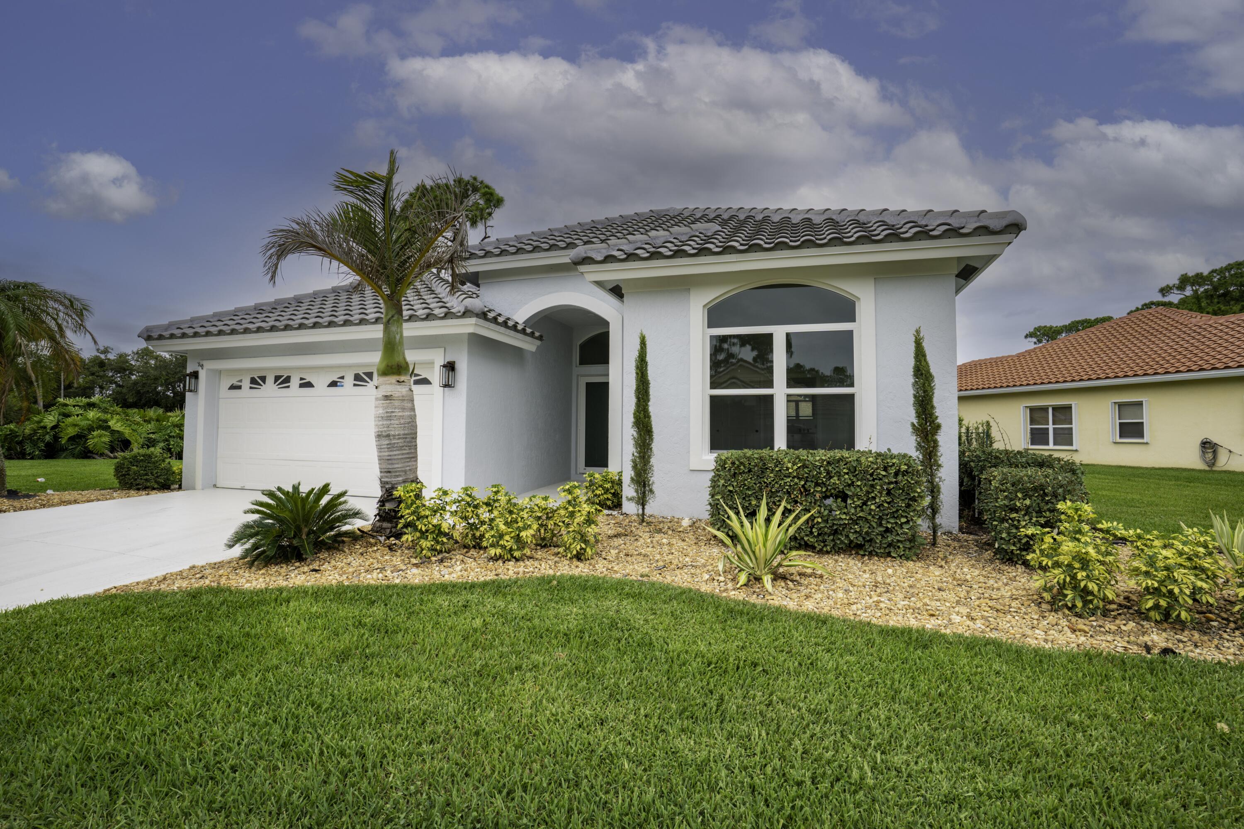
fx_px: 553
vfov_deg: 73.7
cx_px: 622
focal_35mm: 16
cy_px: 414
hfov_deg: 96.7
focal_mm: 16
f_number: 10
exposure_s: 1/50
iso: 100
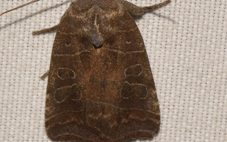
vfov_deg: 5.0
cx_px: 90
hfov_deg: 8.0
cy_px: 60
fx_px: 1614
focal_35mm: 261
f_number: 14
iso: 125
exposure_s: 1/160
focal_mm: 140
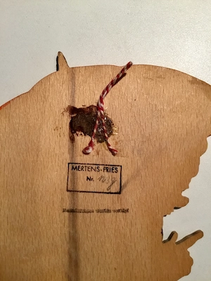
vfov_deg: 58.4
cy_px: 140
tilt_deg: -86.0
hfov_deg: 45.4
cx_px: 106
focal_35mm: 31
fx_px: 252
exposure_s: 1/33
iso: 64
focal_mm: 3.3
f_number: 2.4
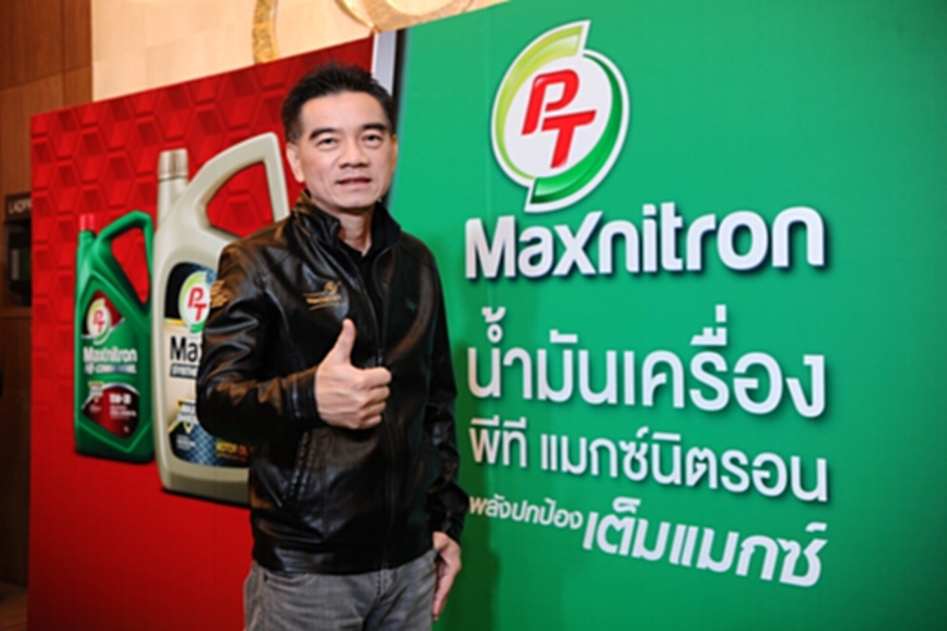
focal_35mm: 45
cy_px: 316
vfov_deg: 29.8
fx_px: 1183
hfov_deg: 43.6
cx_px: 474
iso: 1600
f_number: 4
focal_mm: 45
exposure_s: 1/125
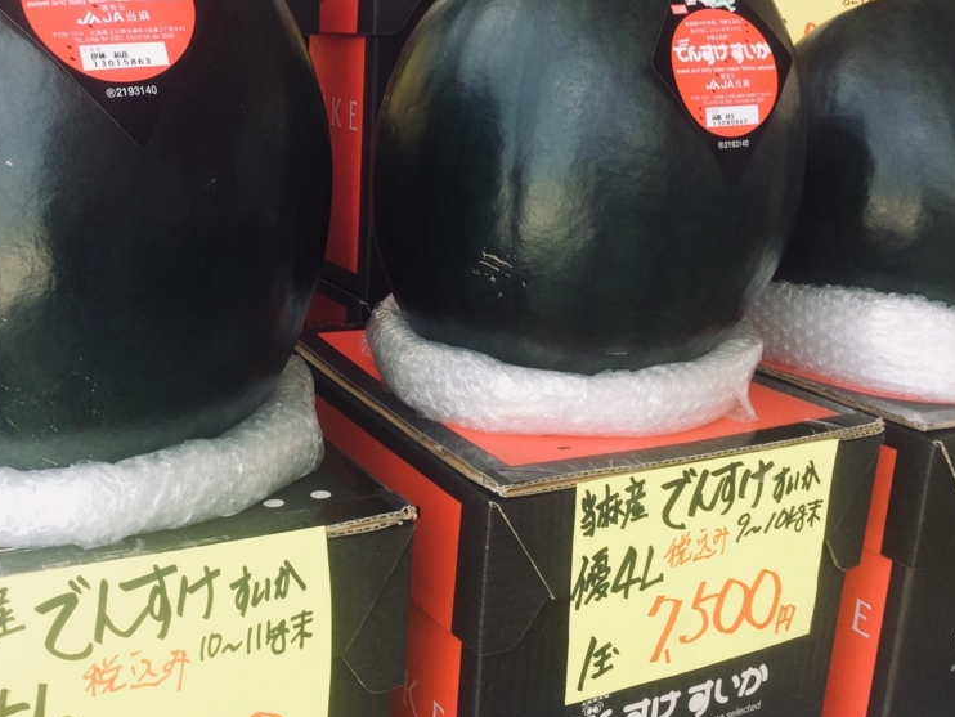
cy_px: 330
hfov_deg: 46.2
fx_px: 1104
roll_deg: -0.9
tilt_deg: -17.1
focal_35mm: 40
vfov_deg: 36.0
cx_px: 331
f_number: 2.2
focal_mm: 4.15
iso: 40
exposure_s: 1/120
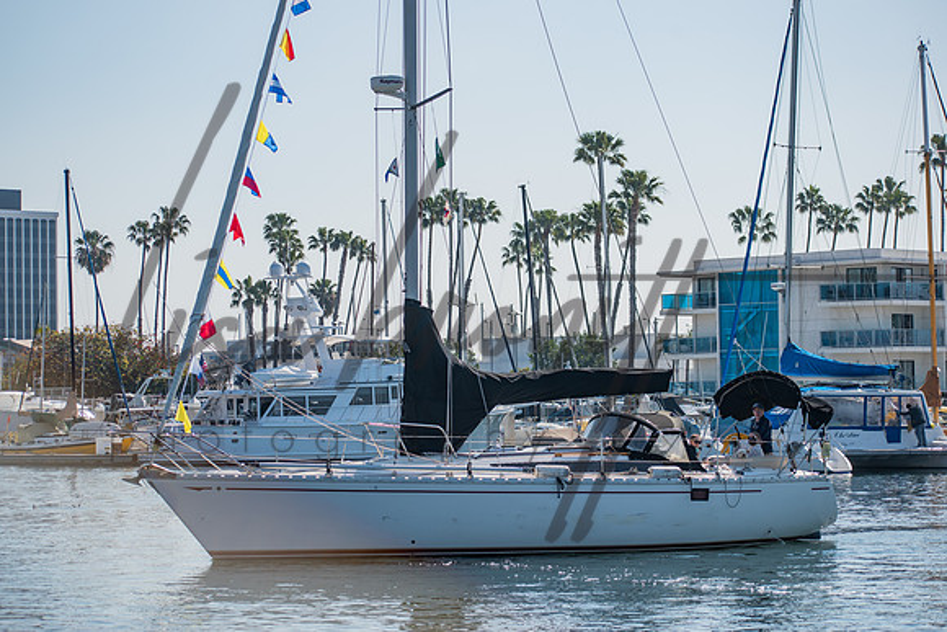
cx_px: 474
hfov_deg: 19.5
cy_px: 316
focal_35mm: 105
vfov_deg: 13.0
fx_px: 2763
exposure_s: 1/800
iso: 100
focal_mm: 70
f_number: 5.6
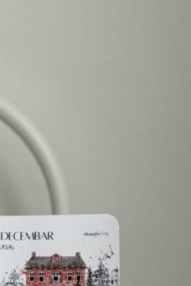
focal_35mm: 117
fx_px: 929
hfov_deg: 11.7
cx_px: 46
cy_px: 284
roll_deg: +0.0
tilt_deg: -5.7
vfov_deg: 17.1
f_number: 1.78
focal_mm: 6.76
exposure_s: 1/95
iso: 100
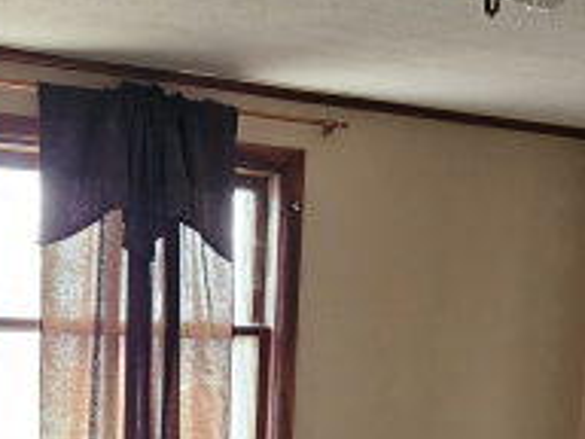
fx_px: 1352
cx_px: 288
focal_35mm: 80
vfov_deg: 17.1
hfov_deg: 24.4
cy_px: 598
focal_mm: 5.4
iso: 640
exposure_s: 1/40
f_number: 1.8
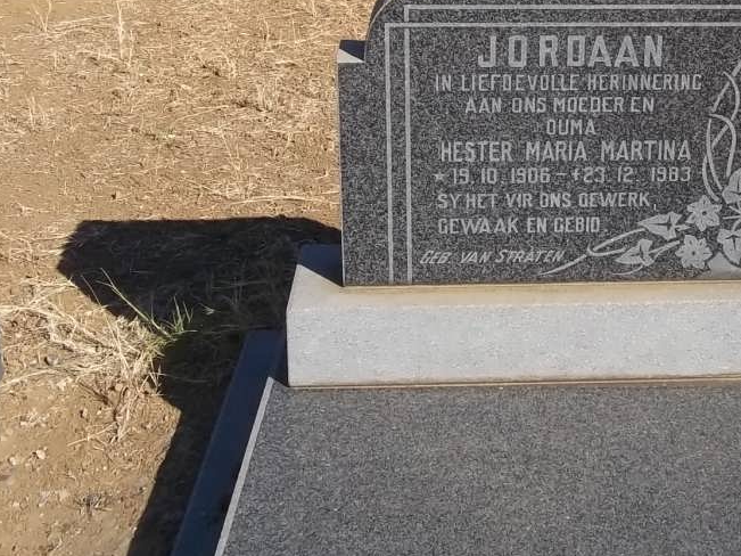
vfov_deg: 24.1
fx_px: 1263
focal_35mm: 59
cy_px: 60
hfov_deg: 32.3
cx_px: 512
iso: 80
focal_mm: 5.7
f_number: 5.5
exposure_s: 1/500
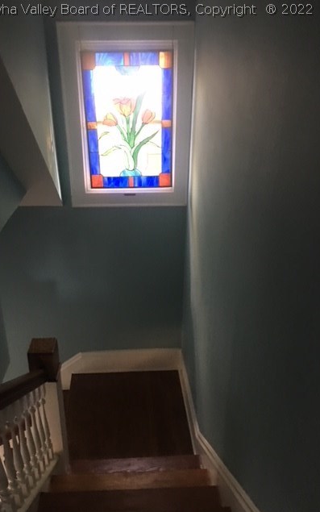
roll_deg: +1.2
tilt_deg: -24.0
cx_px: 129
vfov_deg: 61.2
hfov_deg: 40.4
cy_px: 256
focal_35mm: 31
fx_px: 432
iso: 80
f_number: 2.2
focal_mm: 4.15
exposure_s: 1/8
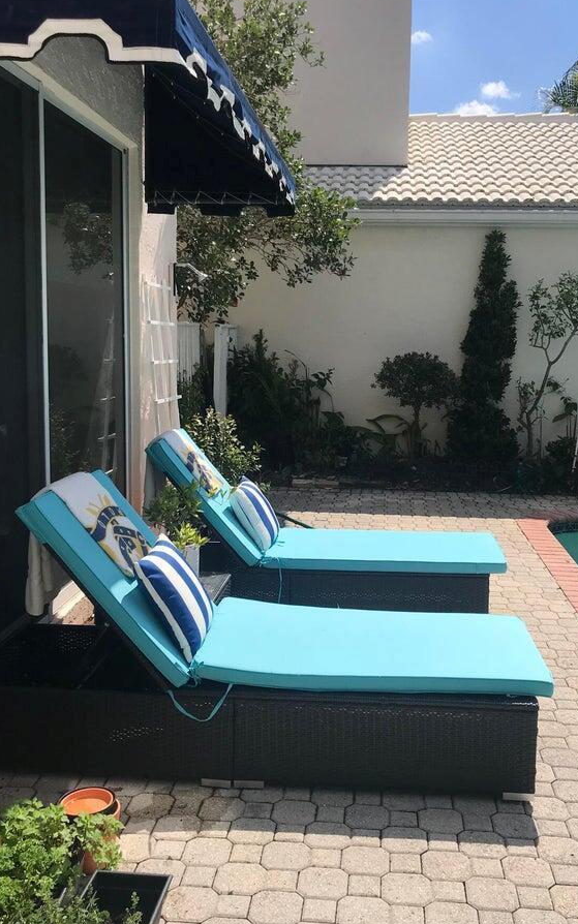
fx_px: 857
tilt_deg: -6.5
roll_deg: -1.0
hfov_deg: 37.2
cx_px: 328
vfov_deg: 56.7
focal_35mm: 34
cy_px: 439
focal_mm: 3.99
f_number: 1.8
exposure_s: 1/3546
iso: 20
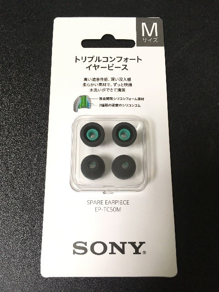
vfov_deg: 61.7
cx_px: 110
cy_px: 146
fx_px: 245
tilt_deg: -76.3
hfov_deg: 48.2
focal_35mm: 29
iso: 32
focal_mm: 4.15
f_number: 2.2
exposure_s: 1/30
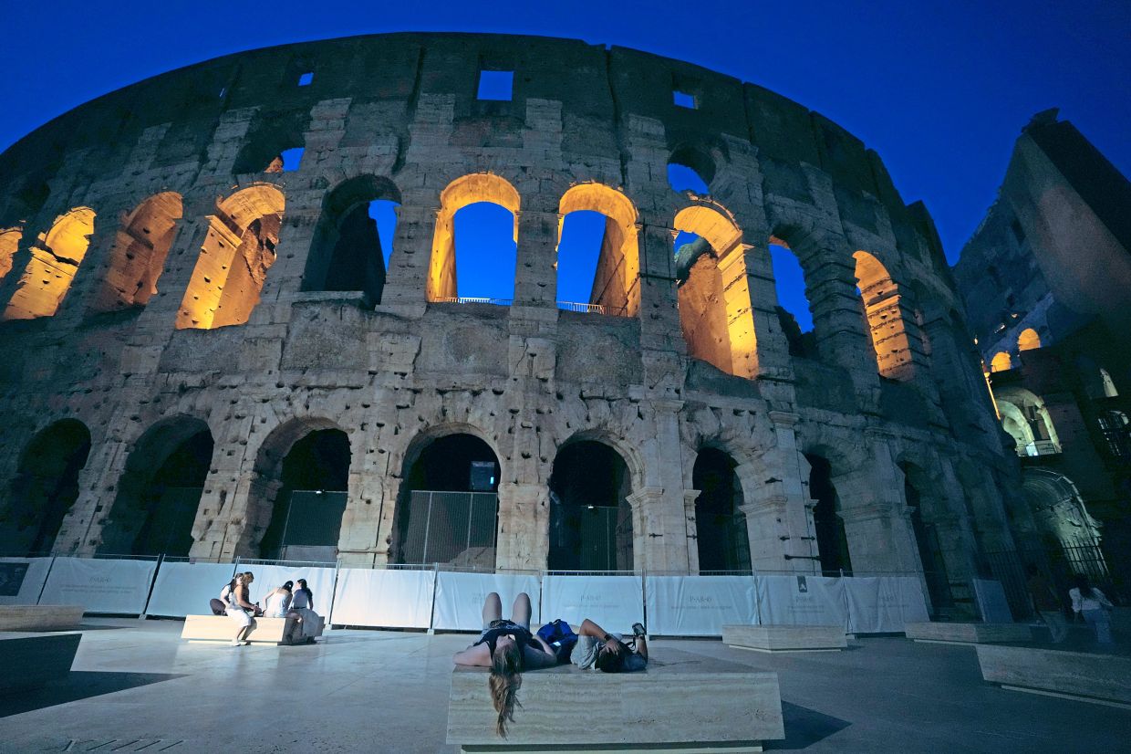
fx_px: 503
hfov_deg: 96.8
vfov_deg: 73.7
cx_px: 566
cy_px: 377
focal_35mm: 16
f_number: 2.8
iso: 6400
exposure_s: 1/100
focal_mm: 16
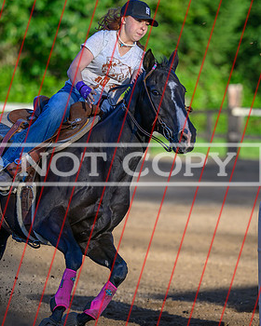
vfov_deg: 7.3
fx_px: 2568
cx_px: 127
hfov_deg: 5.8
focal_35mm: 266
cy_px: 173
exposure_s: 1/2500
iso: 360
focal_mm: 150
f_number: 2.8
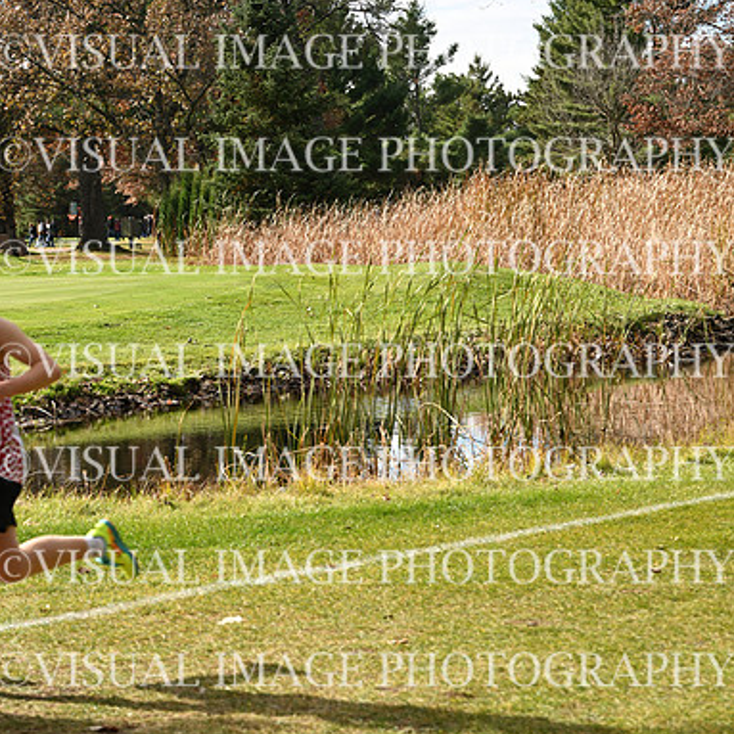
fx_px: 2471
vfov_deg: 16.9
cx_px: 365
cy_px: 412
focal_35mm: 103
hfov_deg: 16.9
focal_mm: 80
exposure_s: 1/400
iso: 125
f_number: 5.6
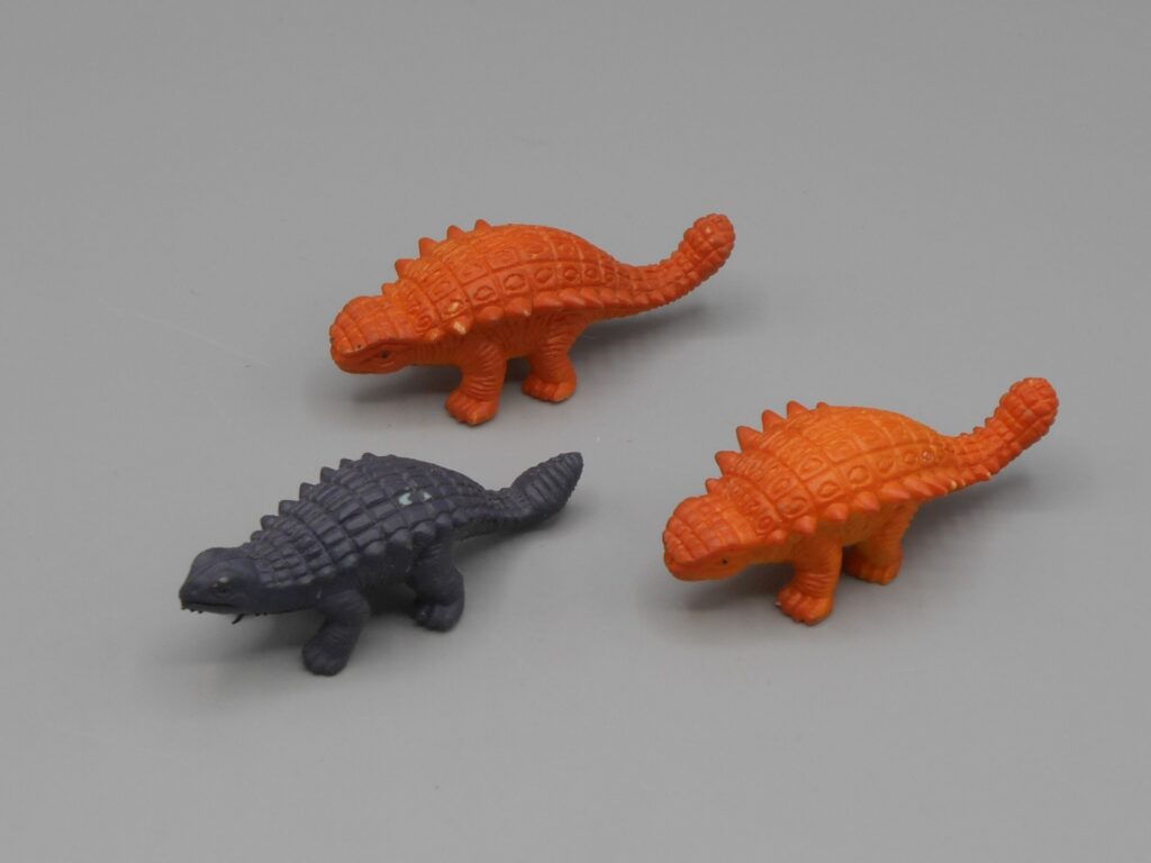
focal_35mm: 70
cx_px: 576
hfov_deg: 27.8
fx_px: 2328
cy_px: 432
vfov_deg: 21.0
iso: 80
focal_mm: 12.5
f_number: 4.5
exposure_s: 1/100
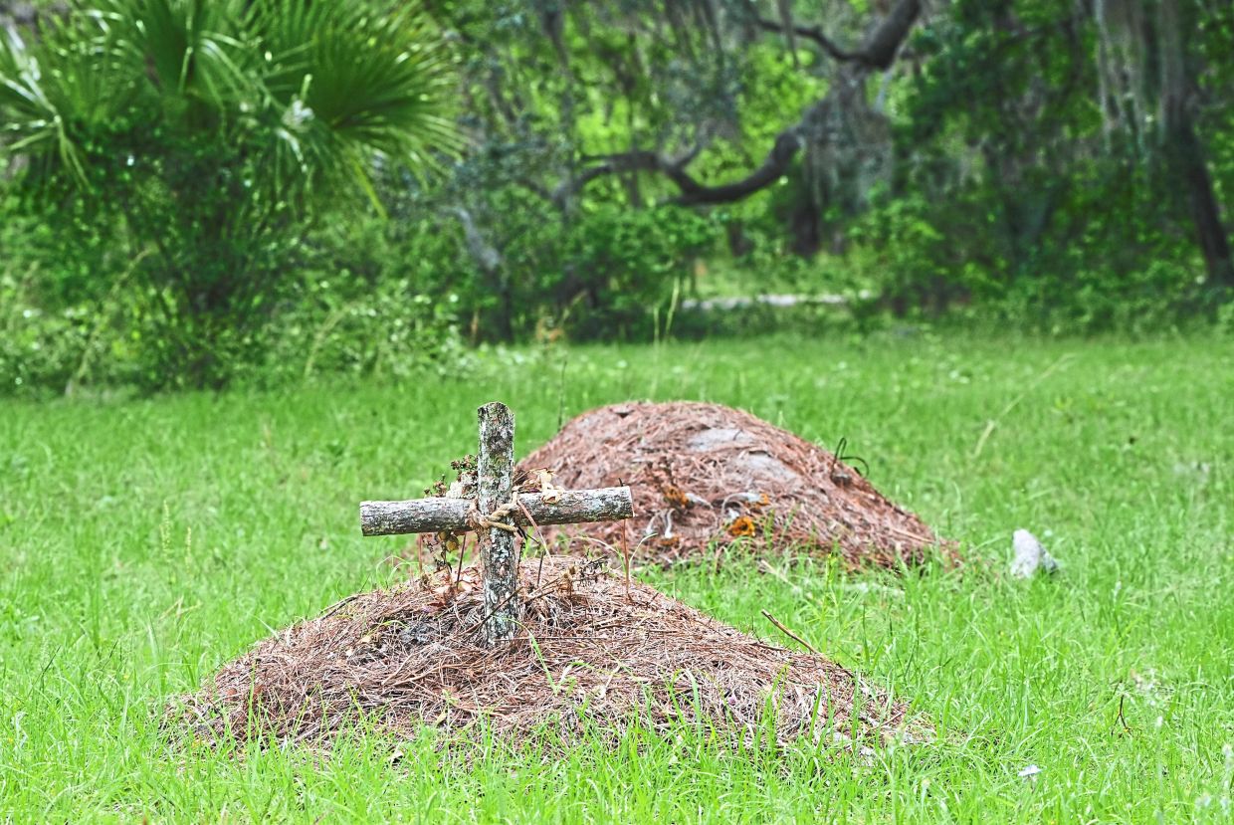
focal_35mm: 150
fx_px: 5146
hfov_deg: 13.7
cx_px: 617
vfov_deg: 9.2
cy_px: 412
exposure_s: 1/400
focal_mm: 100
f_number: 7.1
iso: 400
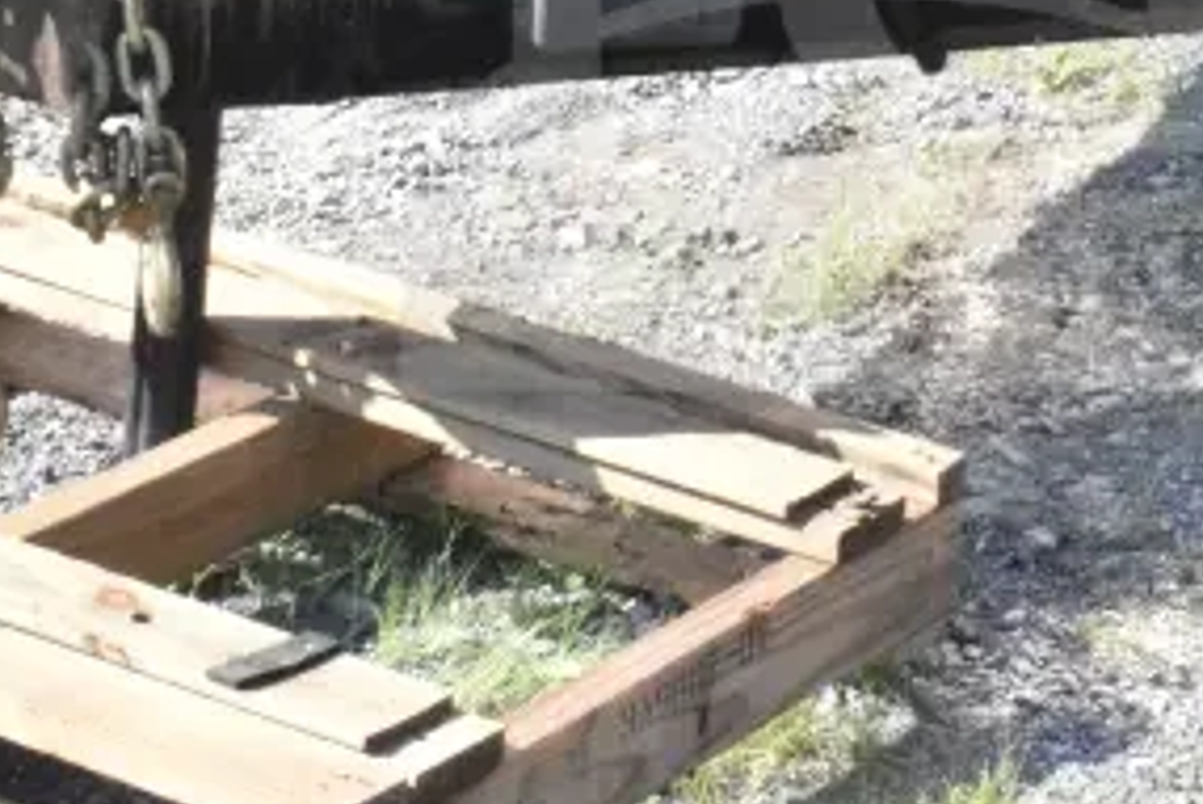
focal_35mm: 128
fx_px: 4279
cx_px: 871
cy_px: 57
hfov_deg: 15.9
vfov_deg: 10.7
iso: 3200
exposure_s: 1/160
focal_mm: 40
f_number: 32
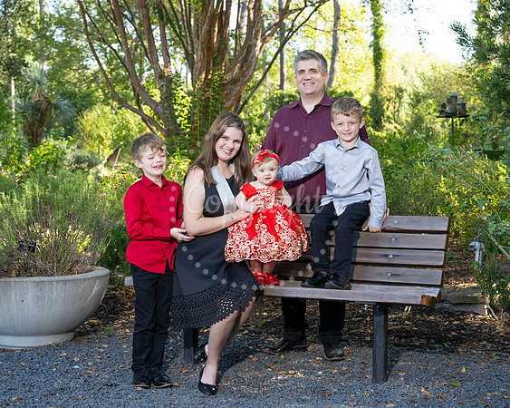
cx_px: 244
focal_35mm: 60
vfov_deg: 25.2
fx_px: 911
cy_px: 208
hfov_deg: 31.3
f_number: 5.6
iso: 320
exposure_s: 1/160
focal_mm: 52
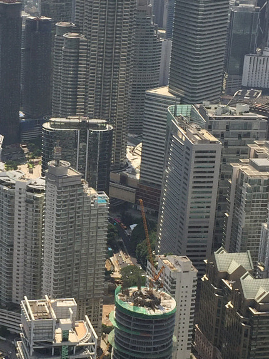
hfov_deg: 18.0
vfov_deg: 24.1
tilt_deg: -16.5
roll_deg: -2.0
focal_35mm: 81
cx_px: 31
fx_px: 839
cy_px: 173
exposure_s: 1/534
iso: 32
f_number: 2.2
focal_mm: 4.15
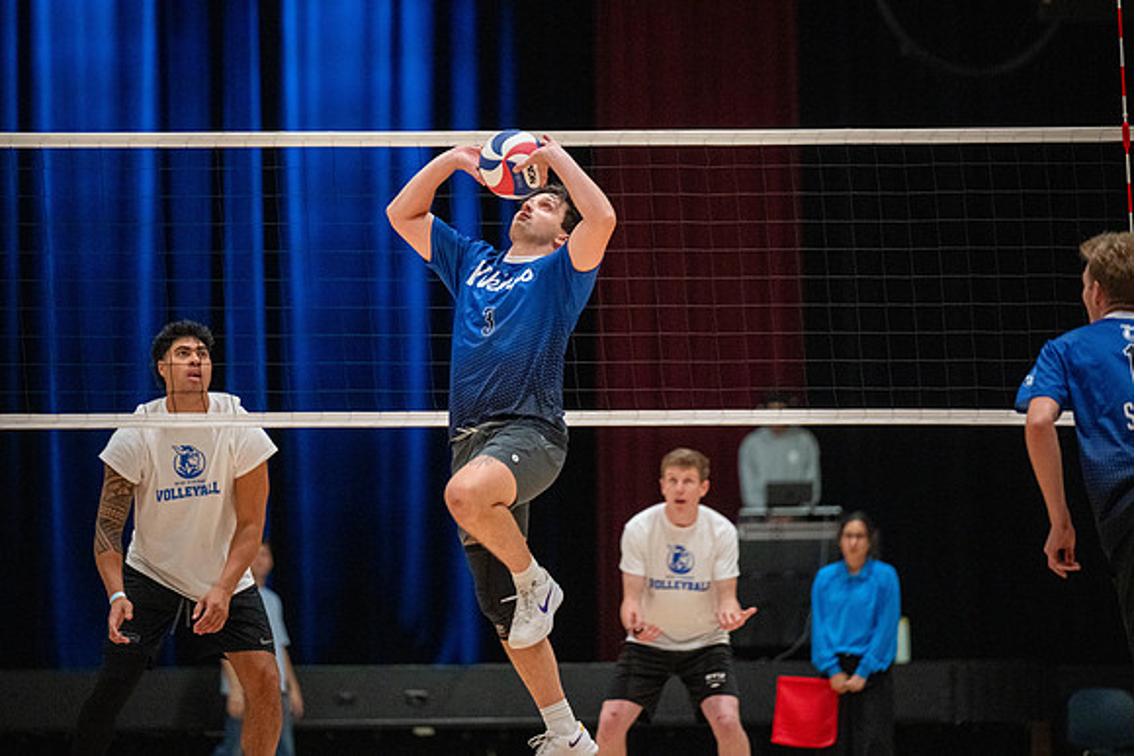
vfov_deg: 6.9
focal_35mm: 200
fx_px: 6301
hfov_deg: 10.3
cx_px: 567
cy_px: 378
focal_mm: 200
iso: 6400
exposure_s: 1/640
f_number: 2.8
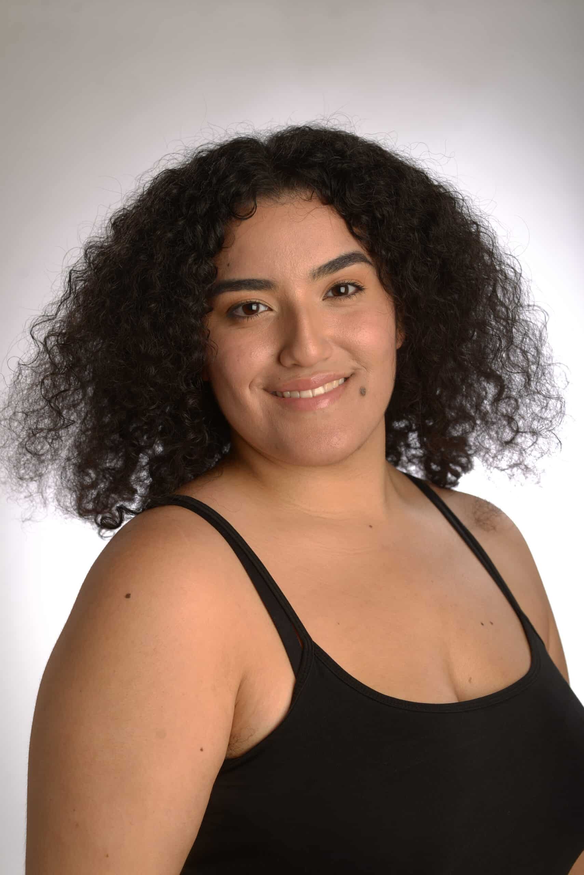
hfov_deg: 16.1
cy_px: 438
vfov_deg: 23.9
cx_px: 292
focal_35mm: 85
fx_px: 2066
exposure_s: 1/200
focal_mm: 85
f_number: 5.6
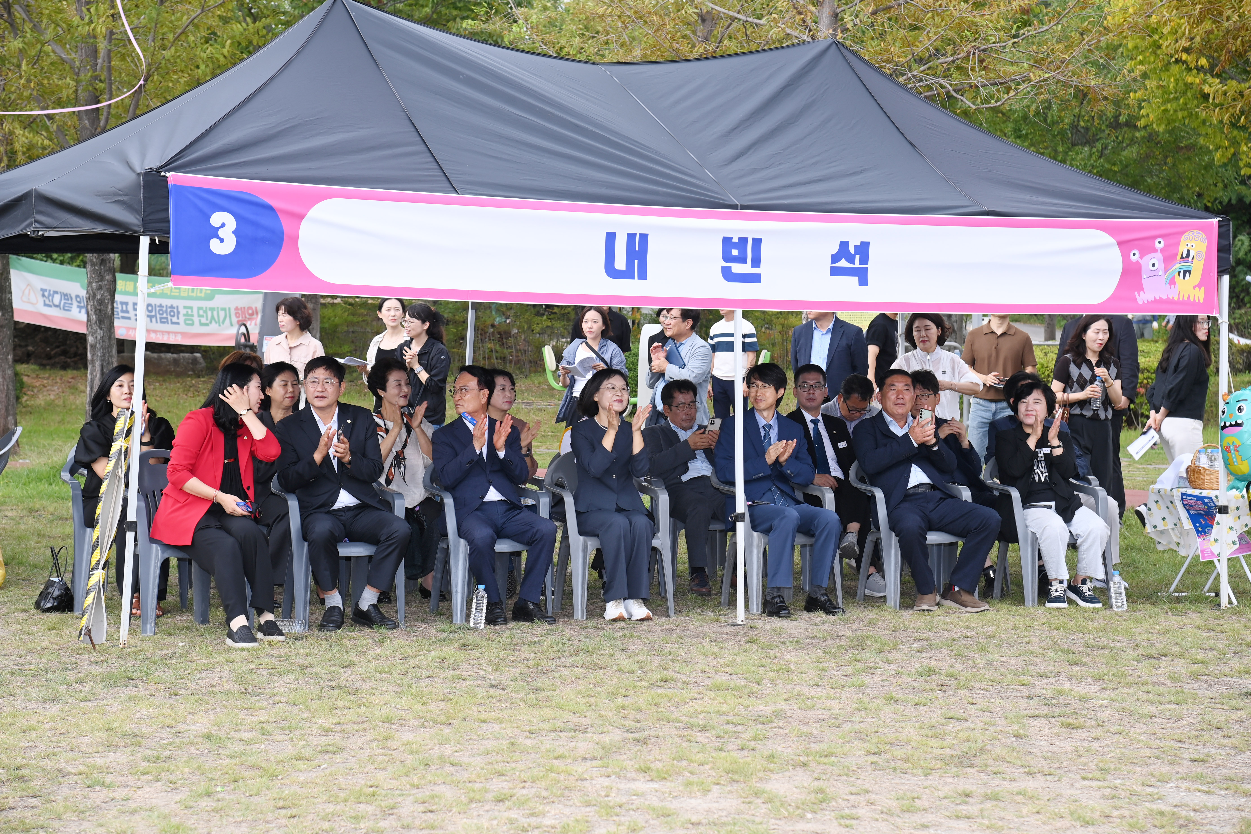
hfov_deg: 26.0
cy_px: 417
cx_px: 626
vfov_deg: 17.5
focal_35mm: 78
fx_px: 2710
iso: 200
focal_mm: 78
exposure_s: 1/250
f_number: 6.3
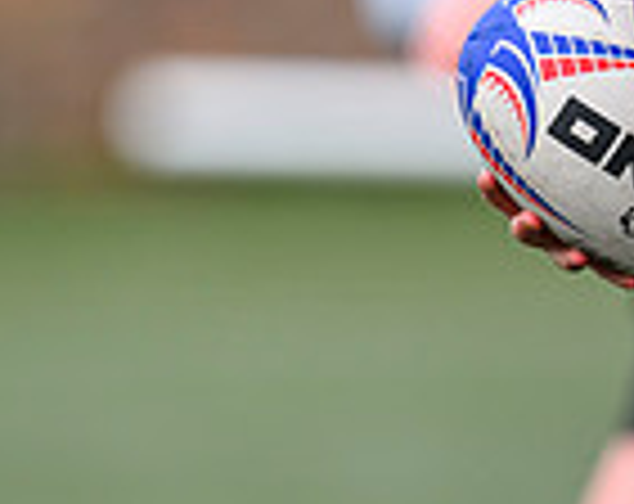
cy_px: 290
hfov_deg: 1.1
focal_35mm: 1765
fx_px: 33027
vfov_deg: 0.9
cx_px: 1082
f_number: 3.5
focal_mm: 400
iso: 500
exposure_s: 1/1600
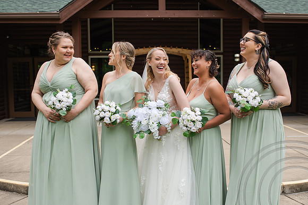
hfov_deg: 48.4
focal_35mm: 40
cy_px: 114
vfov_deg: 33.3
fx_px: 343
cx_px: 166
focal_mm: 35
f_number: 3.5
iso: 140
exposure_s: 1/1000
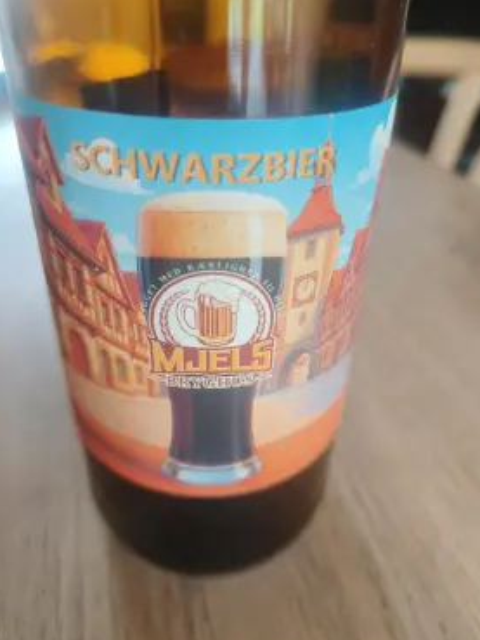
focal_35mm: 26
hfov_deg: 53.1
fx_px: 480
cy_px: 312
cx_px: 255
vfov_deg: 67.3
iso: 200
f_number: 2.8
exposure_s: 1/50
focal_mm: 5.59
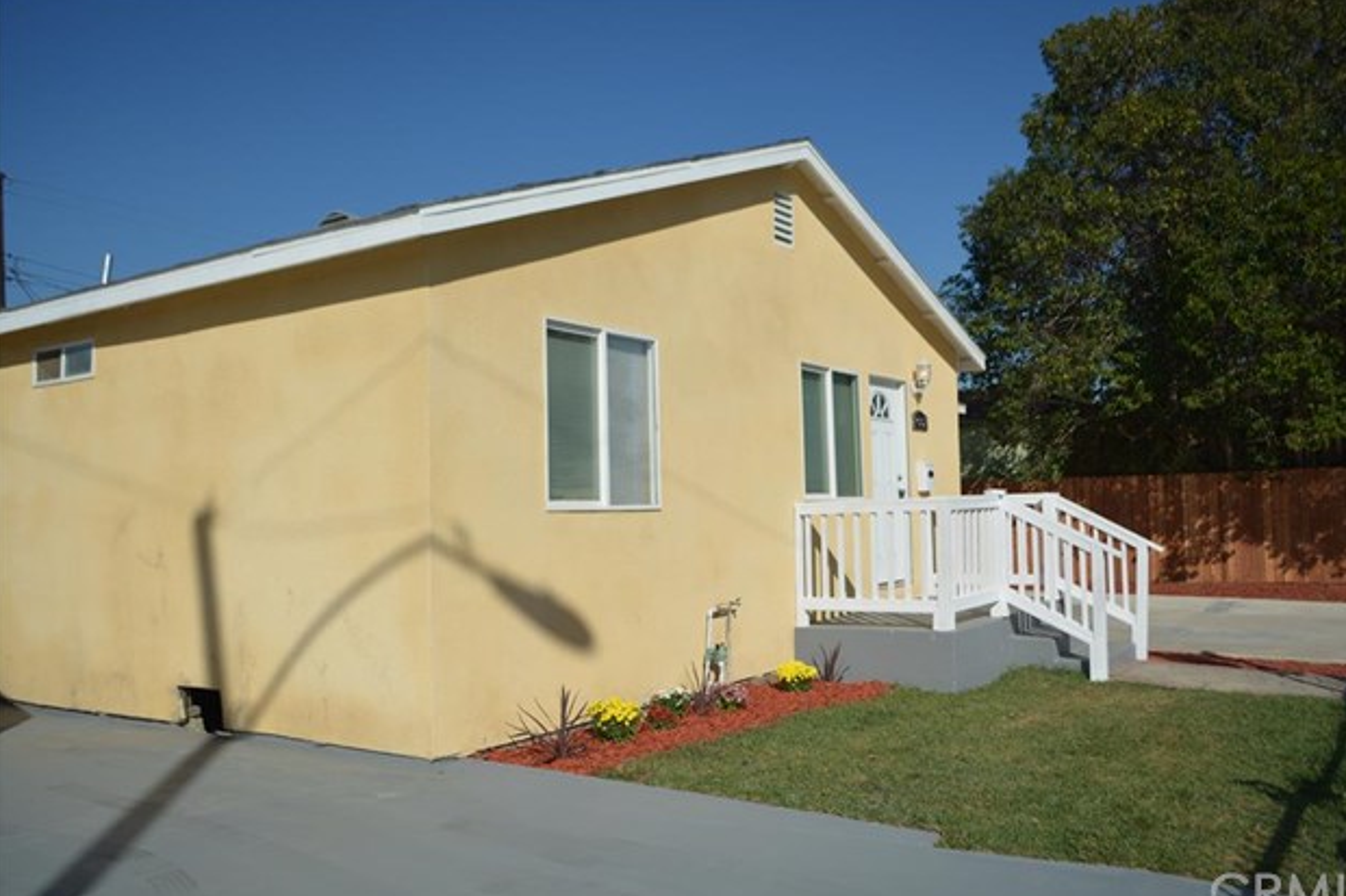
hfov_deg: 60.3
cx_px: 690
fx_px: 1159
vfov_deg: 42.3
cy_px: 450
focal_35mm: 31
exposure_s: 1/2500
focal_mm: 20
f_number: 3.8
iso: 100
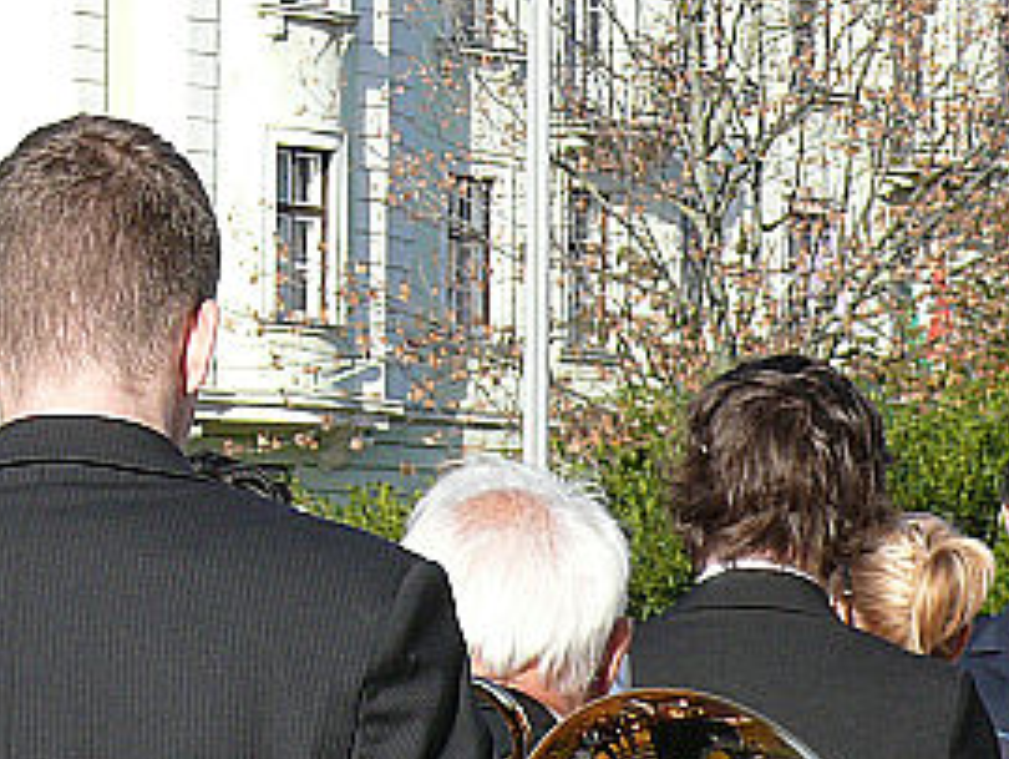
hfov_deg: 8.1
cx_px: 650
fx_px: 7089
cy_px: 598
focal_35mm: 243
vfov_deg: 6.1
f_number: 5.6
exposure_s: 1/320
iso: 100
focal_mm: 17.3
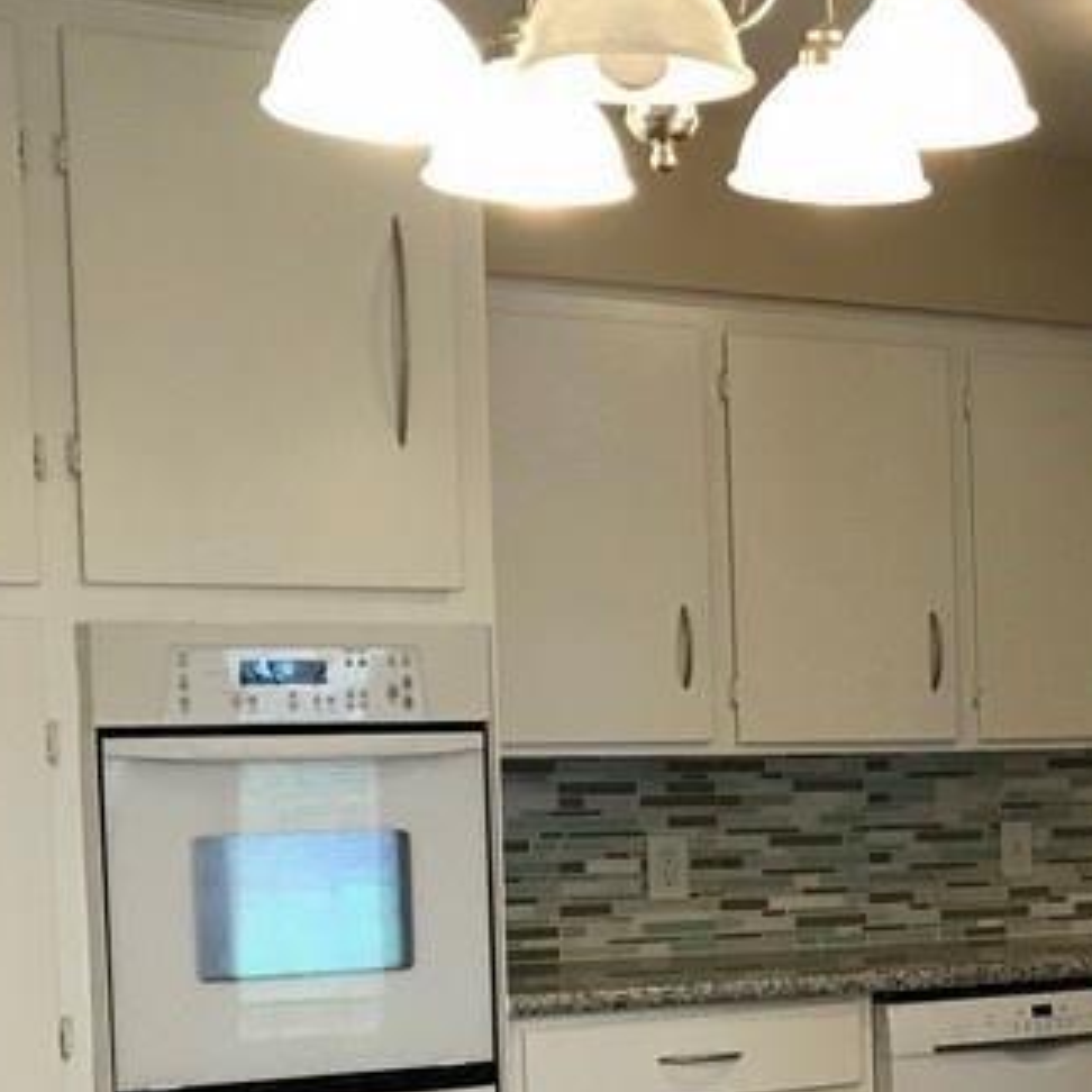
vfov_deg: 22.1
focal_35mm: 77
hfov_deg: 20.7
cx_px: 1382
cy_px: 893
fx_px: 2748
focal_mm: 3.99
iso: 40
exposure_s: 1/30
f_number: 1.8
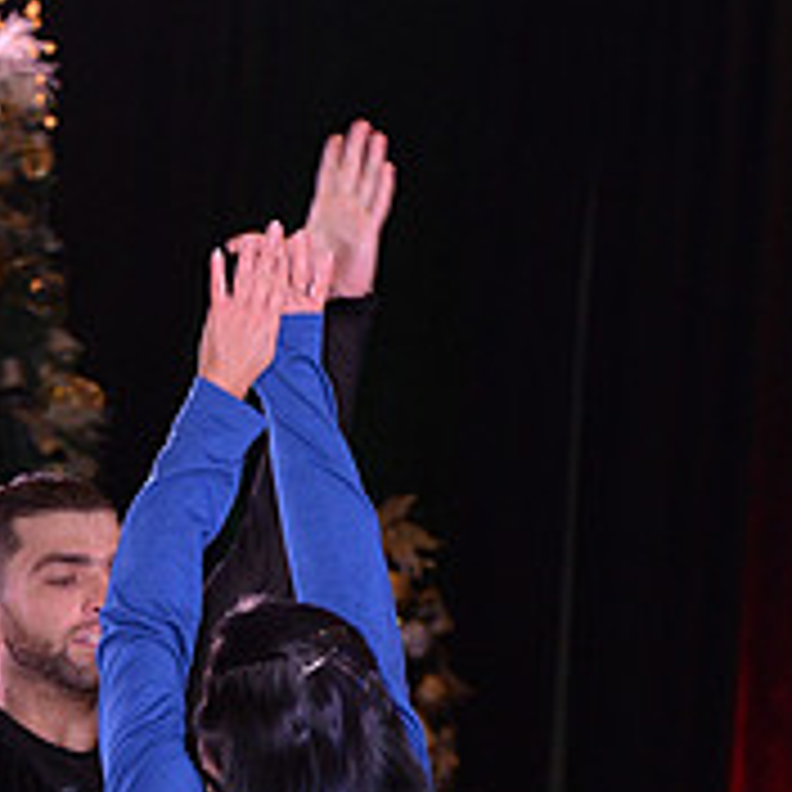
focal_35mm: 406
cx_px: 101
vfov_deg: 4.3
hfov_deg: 4.3
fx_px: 10509
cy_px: 972
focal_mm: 145
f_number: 7.1
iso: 2000
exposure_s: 1/250
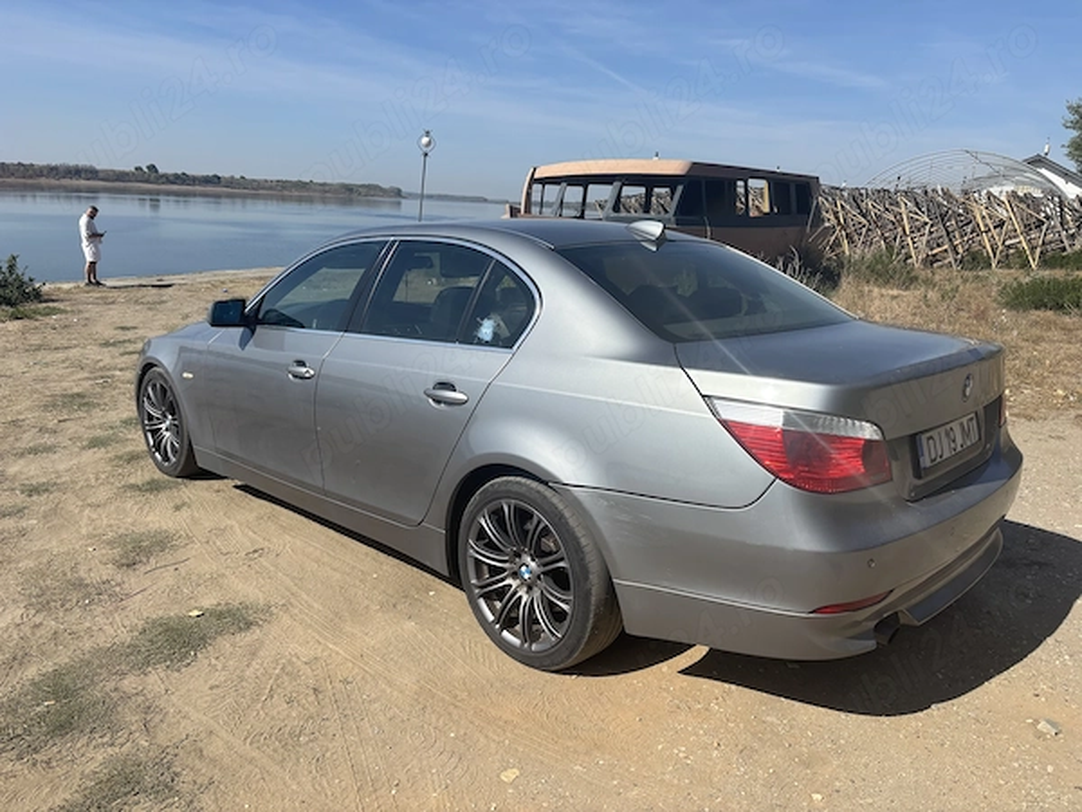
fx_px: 813
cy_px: 406
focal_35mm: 26
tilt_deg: -14.2
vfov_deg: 53.1
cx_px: 541
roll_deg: -3.3
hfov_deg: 67.3
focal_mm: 5.96
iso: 50
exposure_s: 1/4630
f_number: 1.6
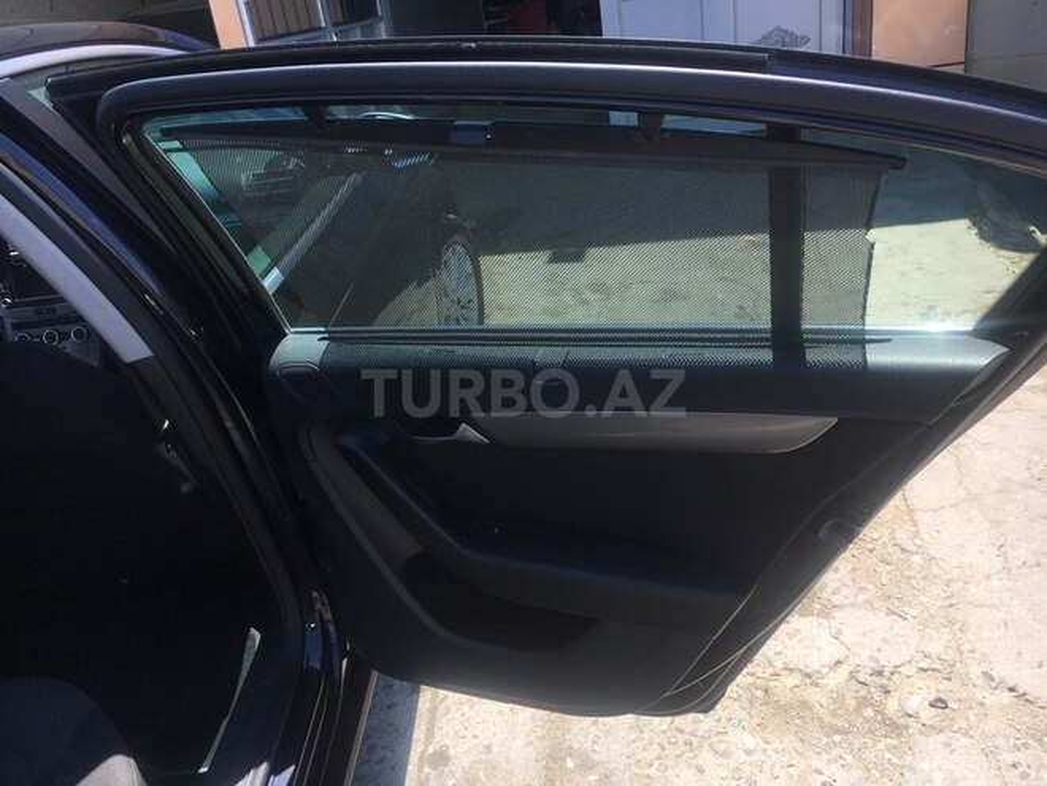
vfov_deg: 48.2
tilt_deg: -24.8
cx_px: 524
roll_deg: +8.1
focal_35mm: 29
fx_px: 877
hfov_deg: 61.7
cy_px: 393
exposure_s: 1/657
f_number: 2.2
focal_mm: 4.15
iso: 25
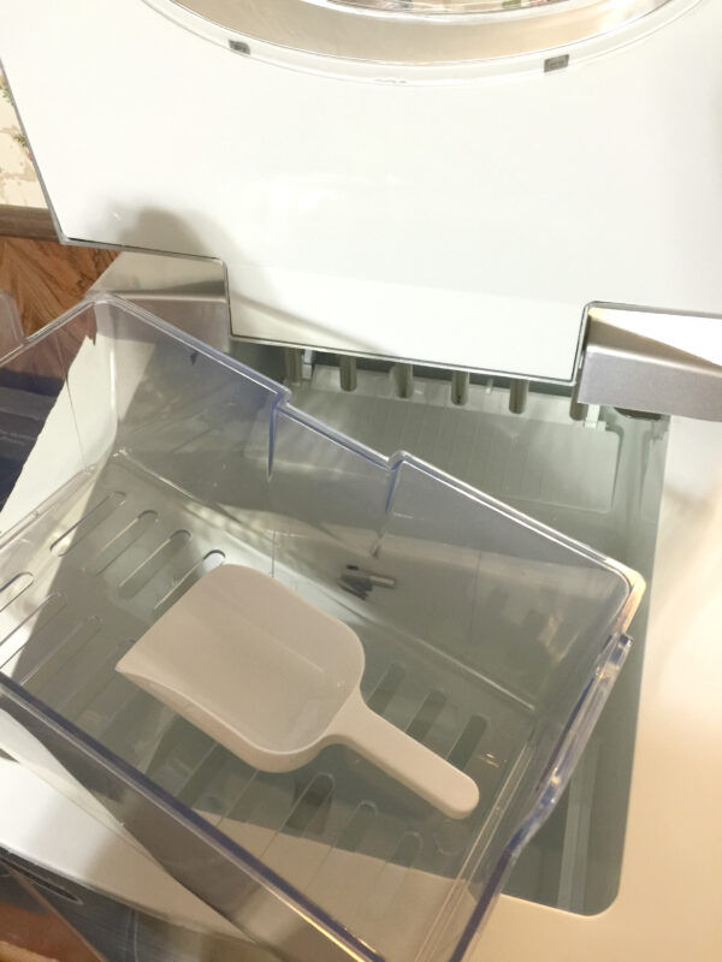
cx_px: 361
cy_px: 481
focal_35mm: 29
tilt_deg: -43.9
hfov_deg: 48.2
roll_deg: +4.7
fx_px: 806
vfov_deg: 61.7
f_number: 2.2
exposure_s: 1/15
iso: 125
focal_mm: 4.15
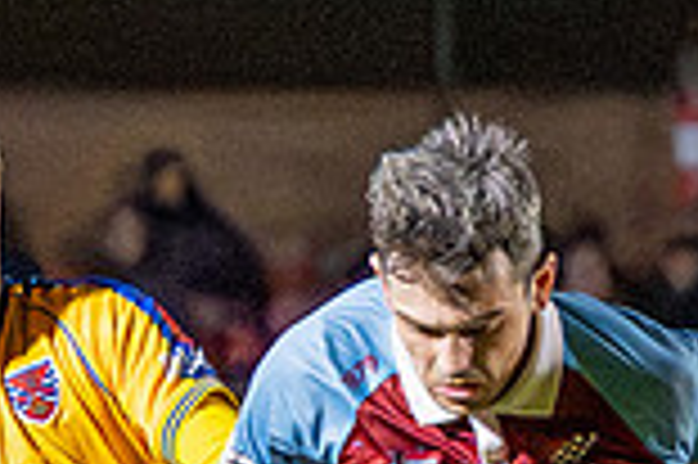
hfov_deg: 2.3
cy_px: 1245
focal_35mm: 911
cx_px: 51
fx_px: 17644
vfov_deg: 1.5
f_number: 2.8
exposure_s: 1/1250
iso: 8000
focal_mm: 89
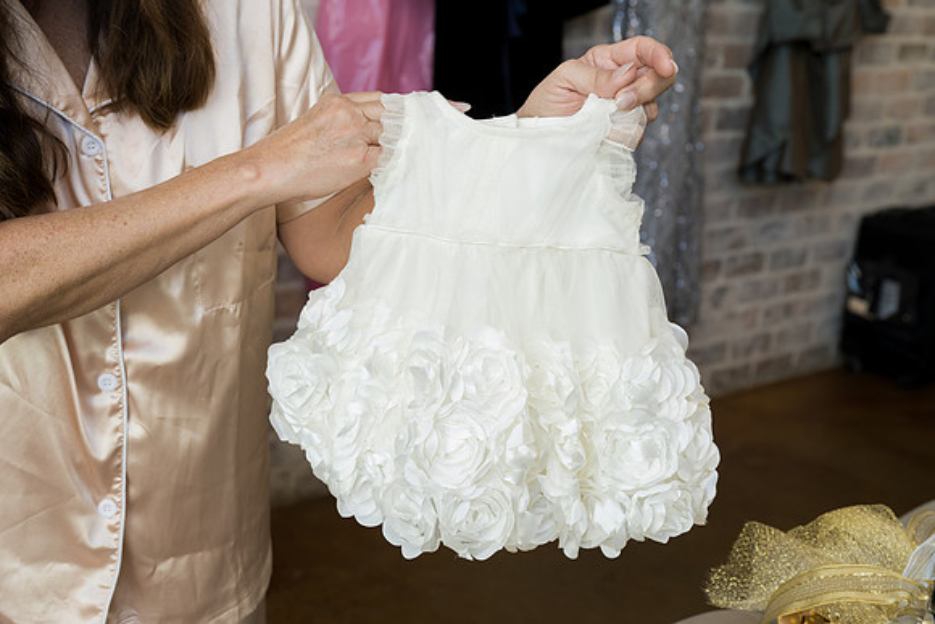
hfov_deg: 36.7
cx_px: 468
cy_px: 312
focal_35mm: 54
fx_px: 1409
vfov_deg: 25.0
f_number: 6.3
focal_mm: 54
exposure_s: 1/125
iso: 1000
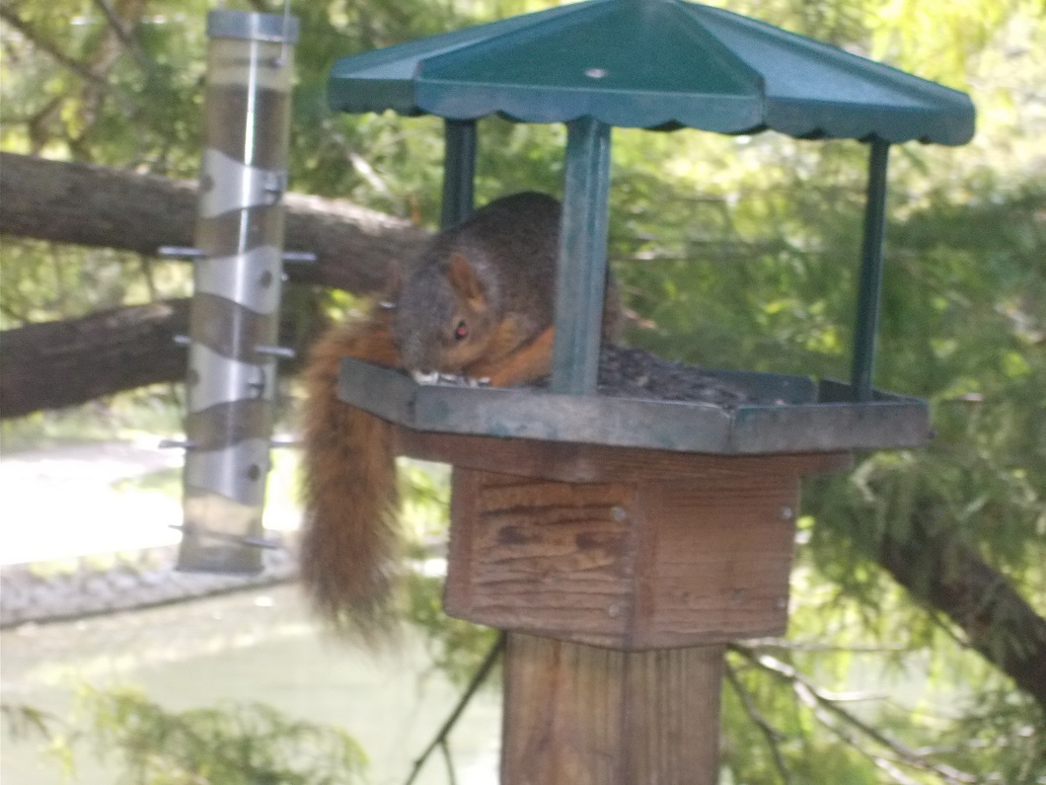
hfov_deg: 15.2
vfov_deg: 11.4
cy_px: 392
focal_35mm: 130
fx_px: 3928
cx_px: 523
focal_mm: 23
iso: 500
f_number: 6.5
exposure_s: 1/100
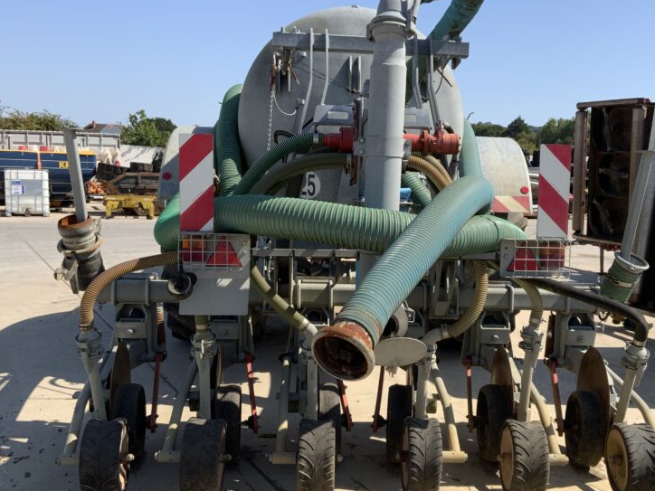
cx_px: 388
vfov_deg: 35.1
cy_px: 262
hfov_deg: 45.6
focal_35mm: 41
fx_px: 776
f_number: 1.8
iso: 16
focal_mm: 3
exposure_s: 1/1730
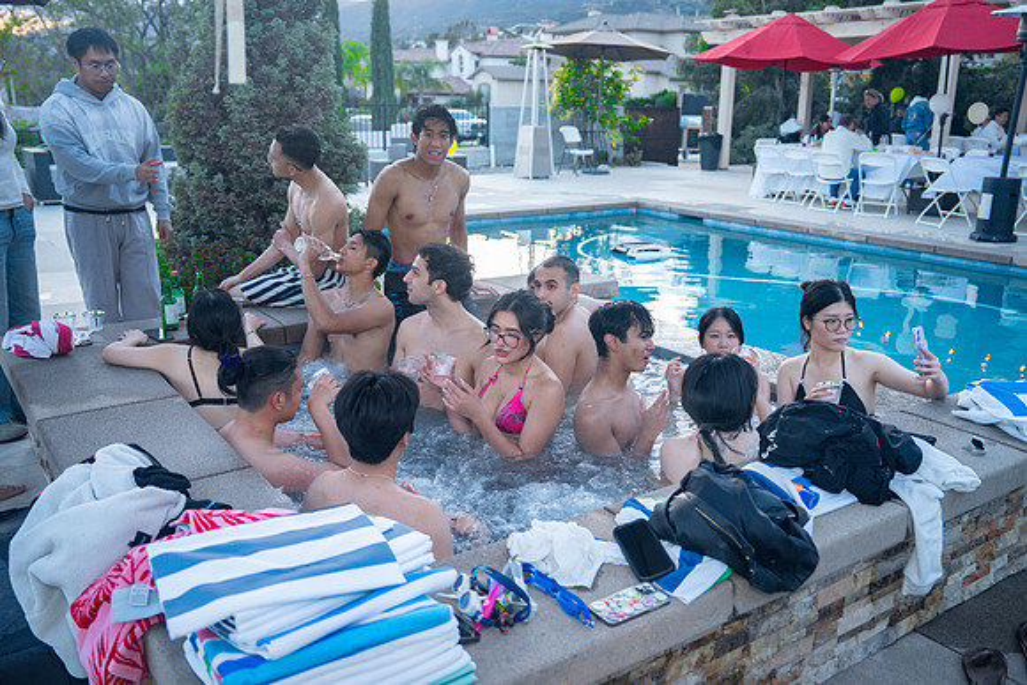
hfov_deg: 60.3
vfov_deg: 42.3
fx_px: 885
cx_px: 514
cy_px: 342
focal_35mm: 31
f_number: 2.8
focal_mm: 31
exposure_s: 1/160
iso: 640
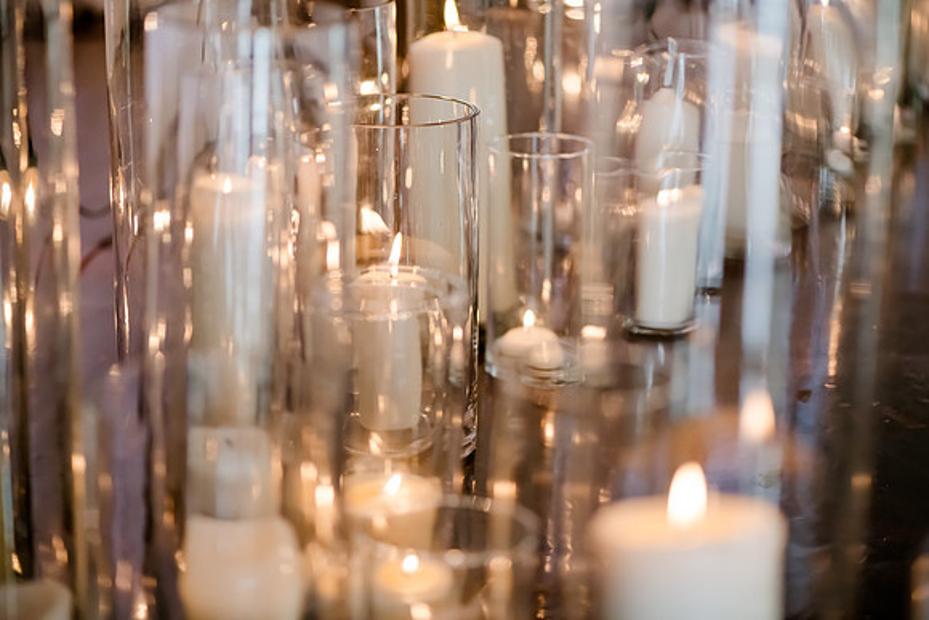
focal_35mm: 105
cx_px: 464
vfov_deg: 13.0
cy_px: 310
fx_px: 2710
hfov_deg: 19.5
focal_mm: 105
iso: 2000
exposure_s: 1/640
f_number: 3
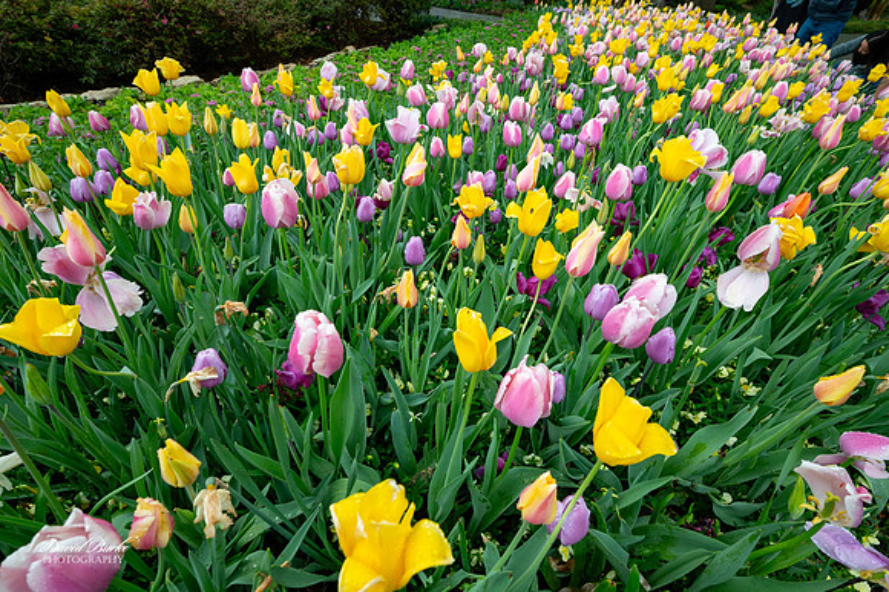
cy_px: 296
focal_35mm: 18
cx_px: 444
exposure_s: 1/200
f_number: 8
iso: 1000
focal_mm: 17.5
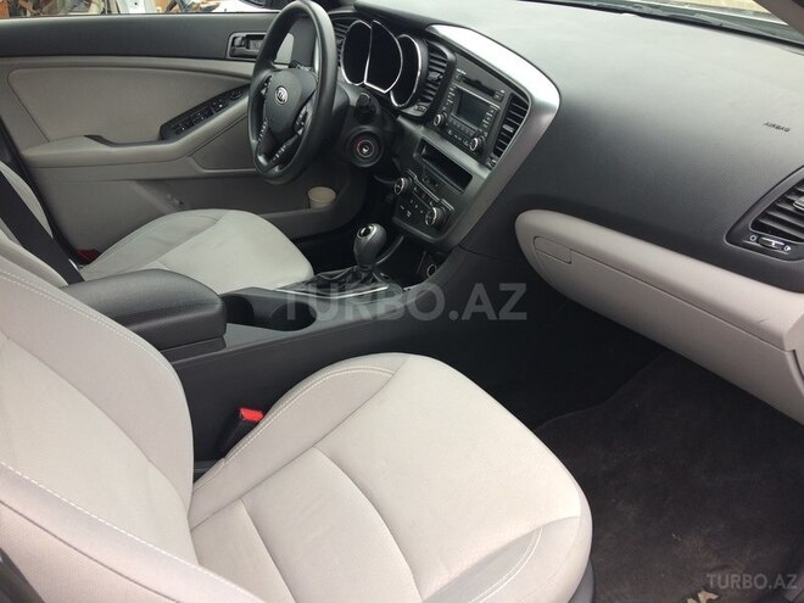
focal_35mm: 29
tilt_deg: -32.5
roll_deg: +1.4
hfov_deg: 61.7
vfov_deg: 48.2
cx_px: 402
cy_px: 302
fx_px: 674
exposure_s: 1/50
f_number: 2.2
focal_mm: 4.15
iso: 32
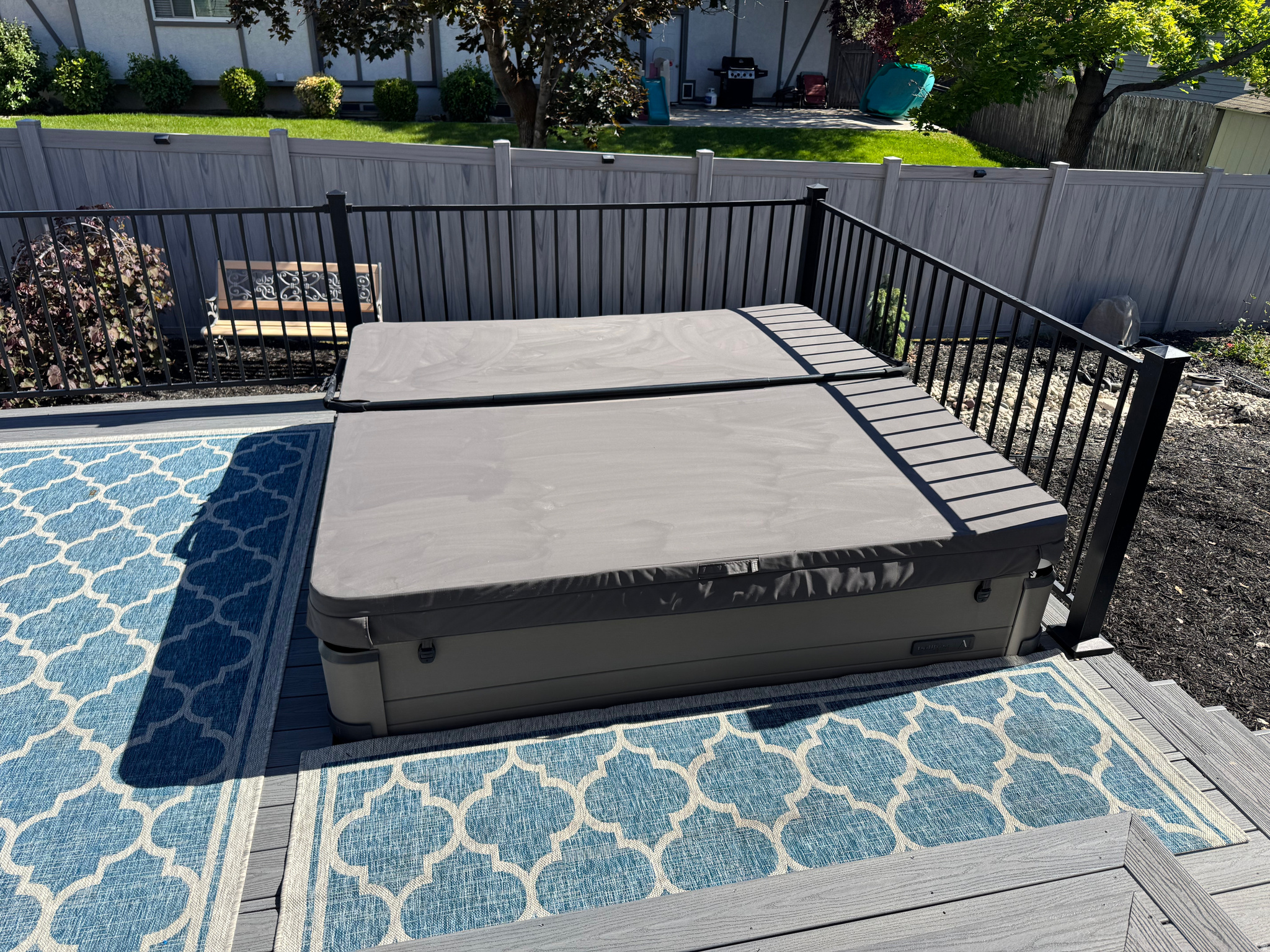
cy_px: 476
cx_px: 635
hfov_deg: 71.6
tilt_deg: -27.3
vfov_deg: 56.8
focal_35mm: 24
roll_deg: -1.3
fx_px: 881
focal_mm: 6.76
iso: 80
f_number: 1.78
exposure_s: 1/2710
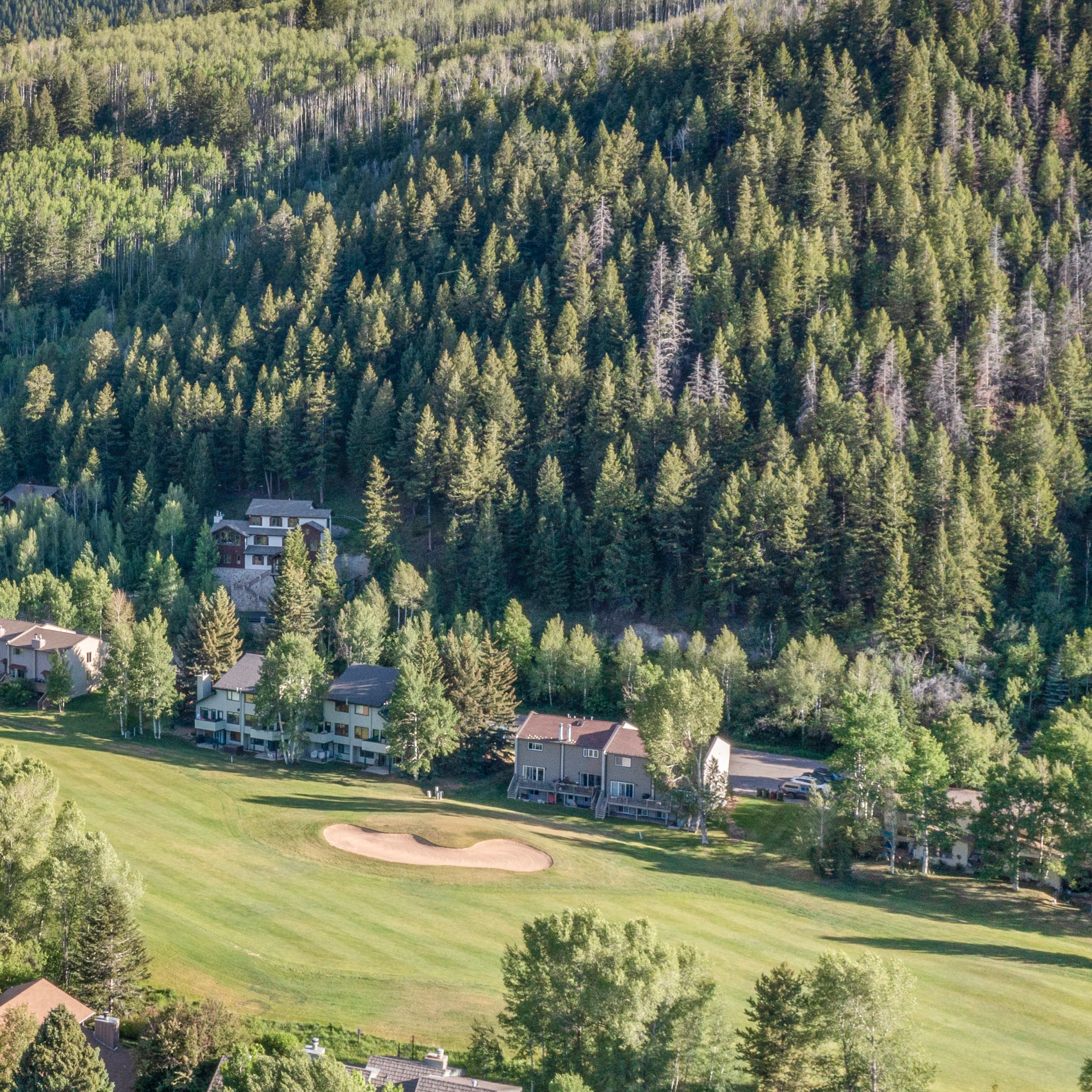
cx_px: -104
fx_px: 1892
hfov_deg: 29.2
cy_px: 512
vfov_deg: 32.2
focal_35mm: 53
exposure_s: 1/160
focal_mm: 10.26
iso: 200
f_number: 8
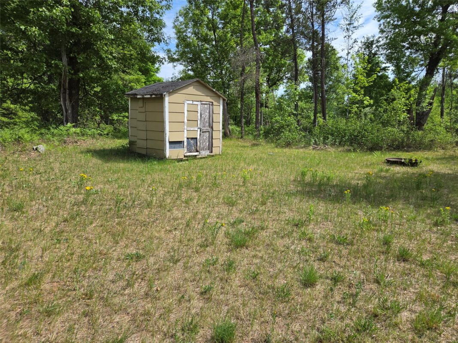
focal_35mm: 23
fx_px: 304
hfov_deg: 73.9
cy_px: 172
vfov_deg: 58.9
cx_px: 229
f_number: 1.8
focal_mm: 5.4
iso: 80
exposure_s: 1/3160
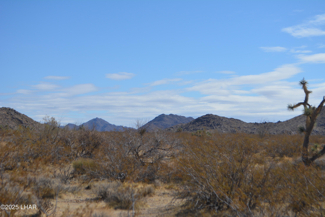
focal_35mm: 78
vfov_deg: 17.5
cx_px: 162
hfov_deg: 26.0
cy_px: 108
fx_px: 705
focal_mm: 52
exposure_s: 1/2000
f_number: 8
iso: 400
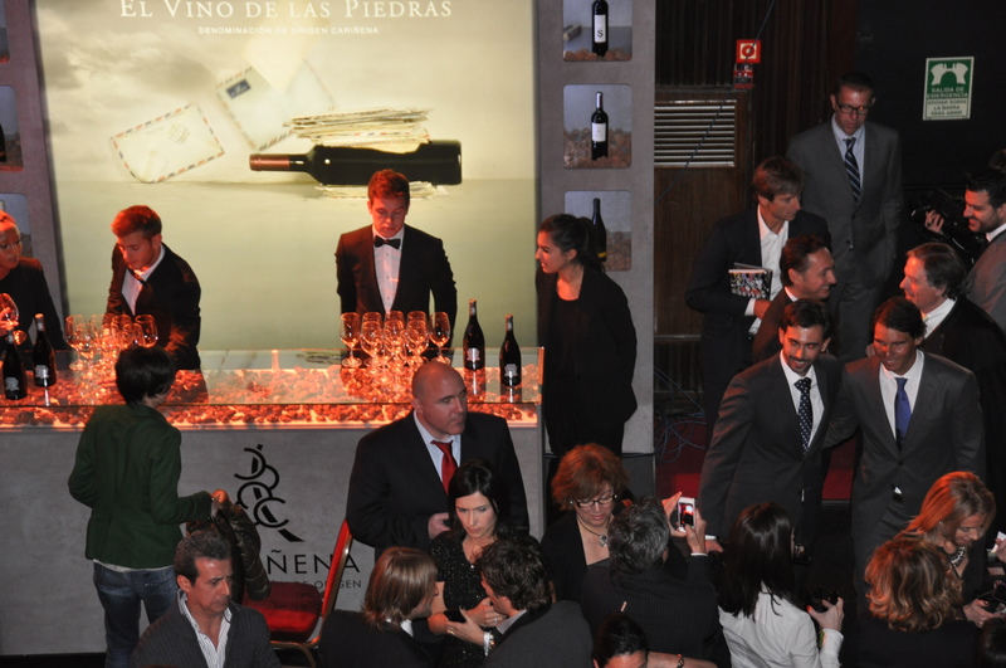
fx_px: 2930
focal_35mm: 105
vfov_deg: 13.0
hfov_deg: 19.5
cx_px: 503
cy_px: 334
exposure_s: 1/60
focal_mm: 70
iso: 800
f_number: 5
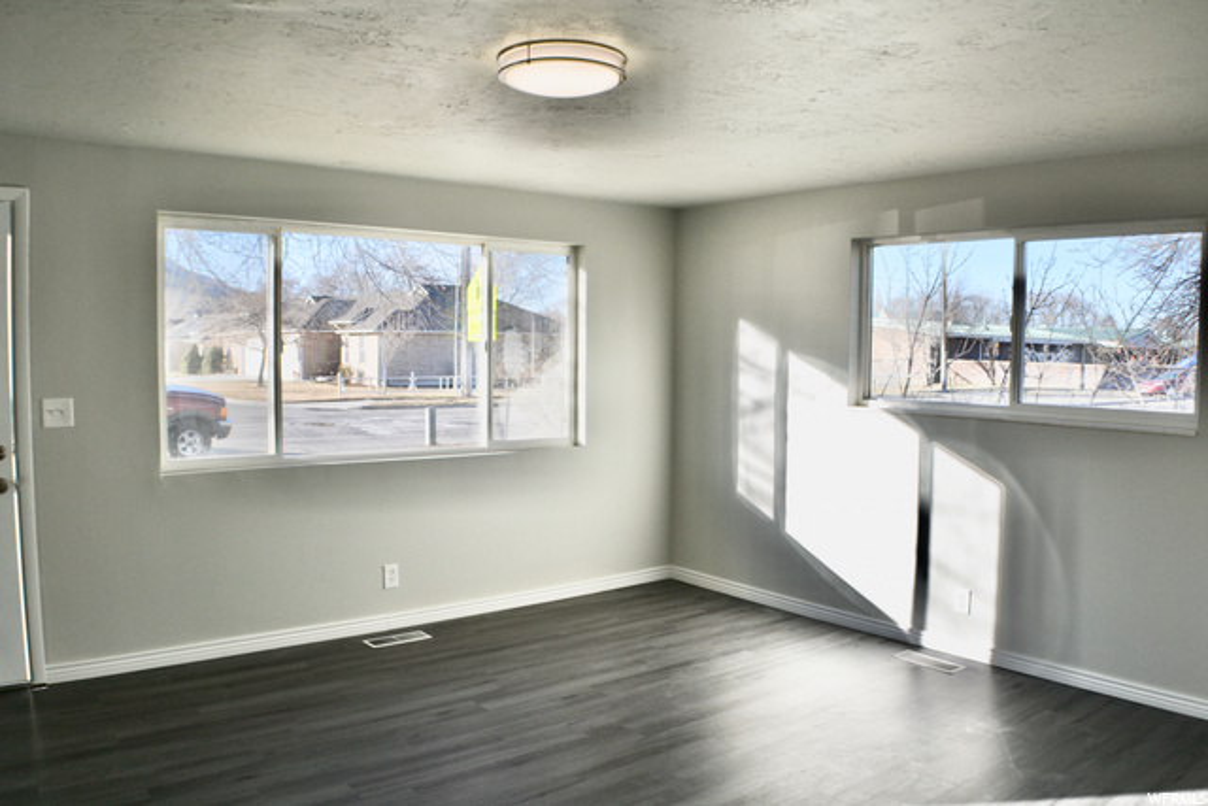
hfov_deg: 53.1
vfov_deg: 36.9
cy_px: 403
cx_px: 604
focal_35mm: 36
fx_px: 1208
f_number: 6.3
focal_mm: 24
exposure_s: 1/160
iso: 100
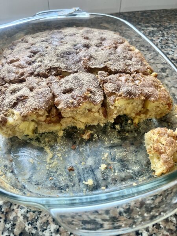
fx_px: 177
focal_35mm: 26
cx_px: 88
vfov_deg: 67.3
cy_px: 118
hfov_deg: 53.1
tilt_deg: -48.0
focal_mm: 5.1
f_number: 1.6
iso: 125
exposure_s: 1/100
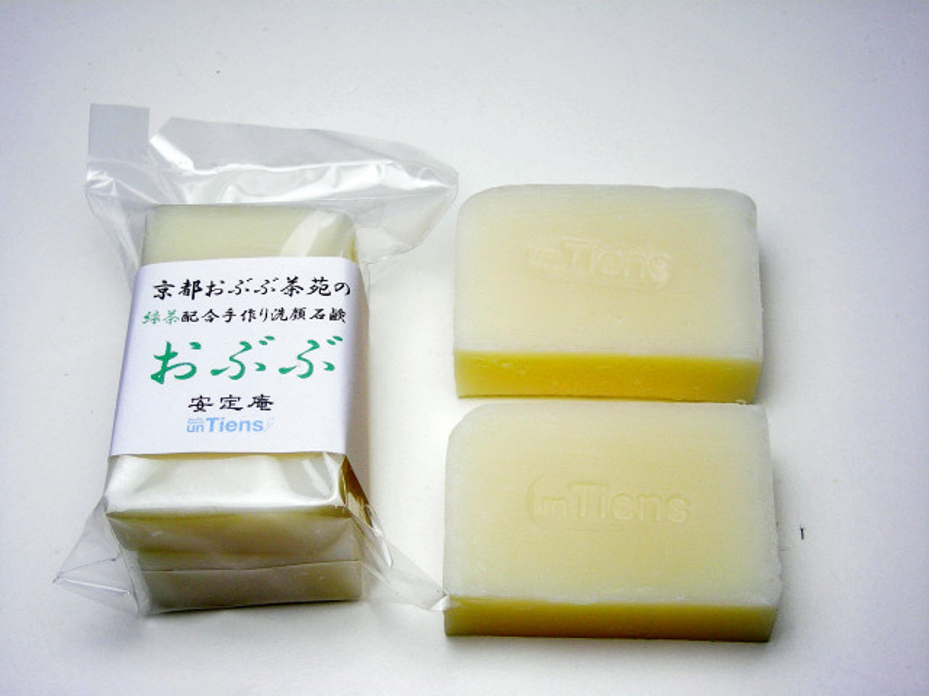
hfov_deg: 28.6
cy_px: 348
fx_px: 1825
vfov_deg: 21.6
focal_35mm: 68
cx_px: 464
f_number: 3.7
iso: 165
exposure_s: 1/59.8
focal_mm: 11
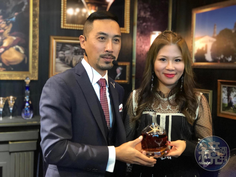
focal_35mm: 57
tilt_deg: -4.1
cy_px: 88
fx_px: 389
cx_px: 118
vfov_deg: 25.7
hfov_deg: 33.8
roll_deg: -1.6
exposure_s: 1/30
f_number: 2.8
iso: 400
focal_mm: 6.6
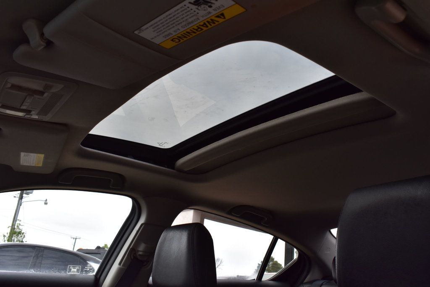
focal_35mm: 32
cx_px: 215
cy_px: 144
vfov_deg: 41.7
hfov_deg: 59.5
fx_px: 376
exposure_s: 1/320
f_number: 10
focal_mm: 21
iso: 400
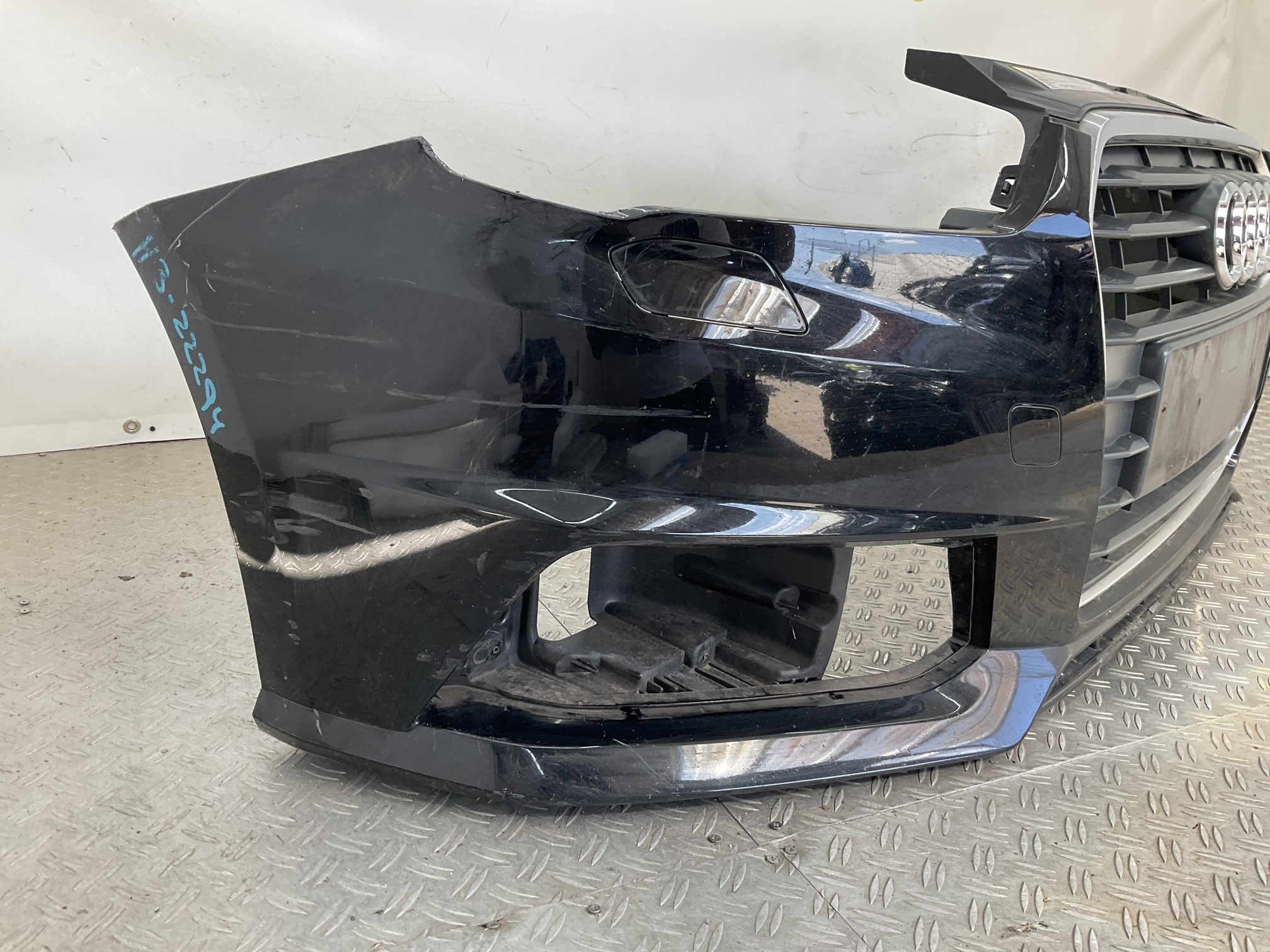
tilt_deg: -19.0
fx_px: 1064
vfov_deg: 48.2
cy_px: 476
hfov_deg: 61.7
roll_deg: -3.2
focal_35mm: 29
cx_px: 635
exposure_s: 1/100
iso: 20
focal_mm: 3
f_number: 1.8
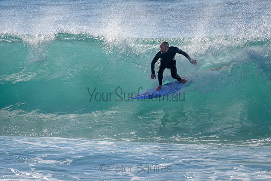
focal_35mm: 613
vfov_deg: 2.2
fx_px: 4614
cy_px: 80
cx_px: 166
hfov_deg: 3.4
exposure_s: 1/2000
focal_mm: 500
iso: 125
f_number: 5.6
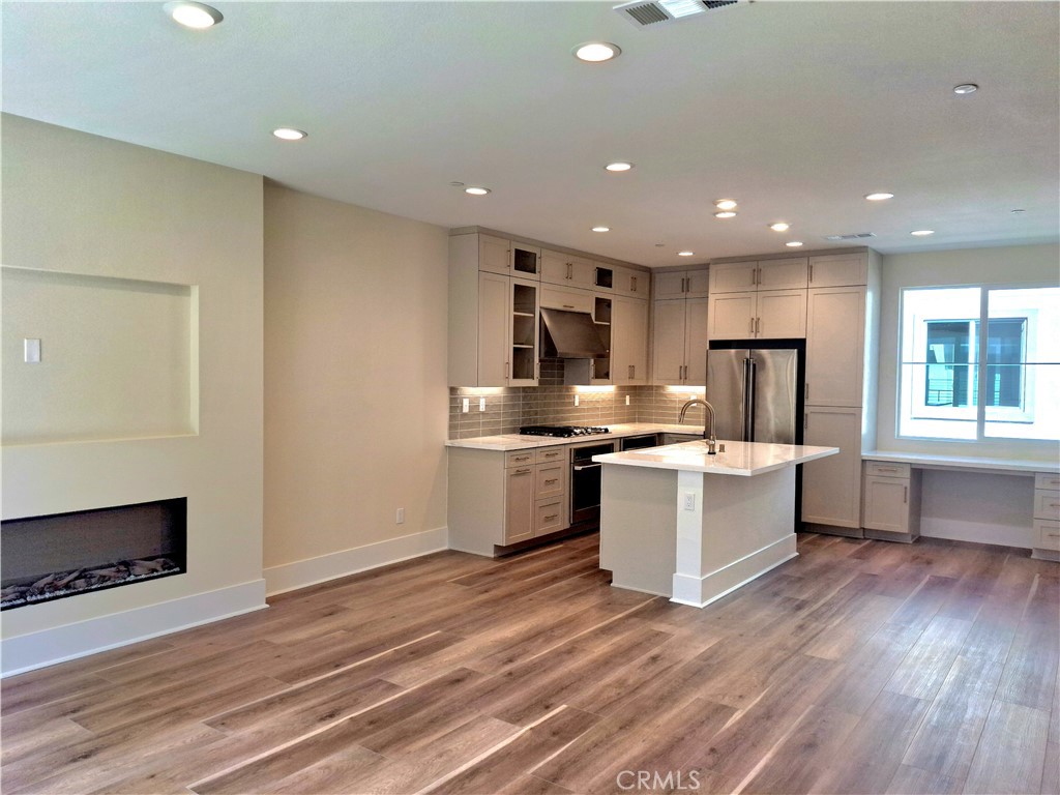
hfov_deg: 69.4
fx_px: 766
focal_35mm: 25
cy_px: 398
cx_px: 530
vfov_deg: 54.9
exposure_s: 1/182
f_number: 1.8
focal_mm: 4.69
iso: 25
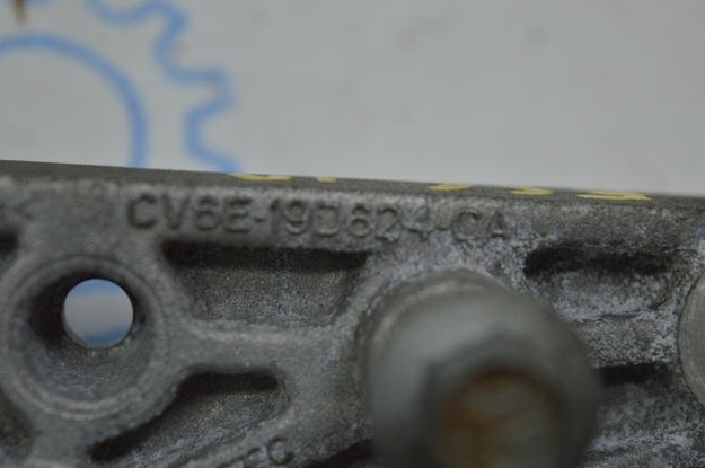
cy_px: 235
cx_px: 350
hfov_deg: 24.1
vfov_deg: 16.1
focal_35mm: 85
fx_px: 1653
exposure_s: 1/80
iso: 400
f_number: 5.6
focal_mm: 55
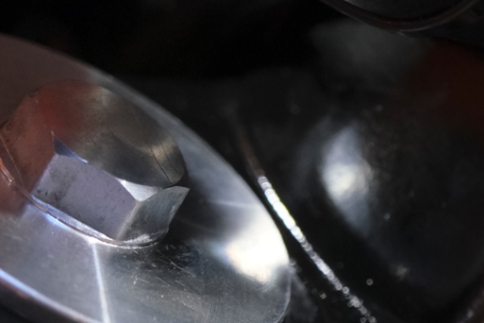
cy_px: 298
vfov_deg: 5.8
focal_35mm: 237
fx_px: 3186
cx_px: 591
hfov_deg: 8.6
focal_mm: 50.5
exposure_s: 1/100
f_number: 4
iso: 1600
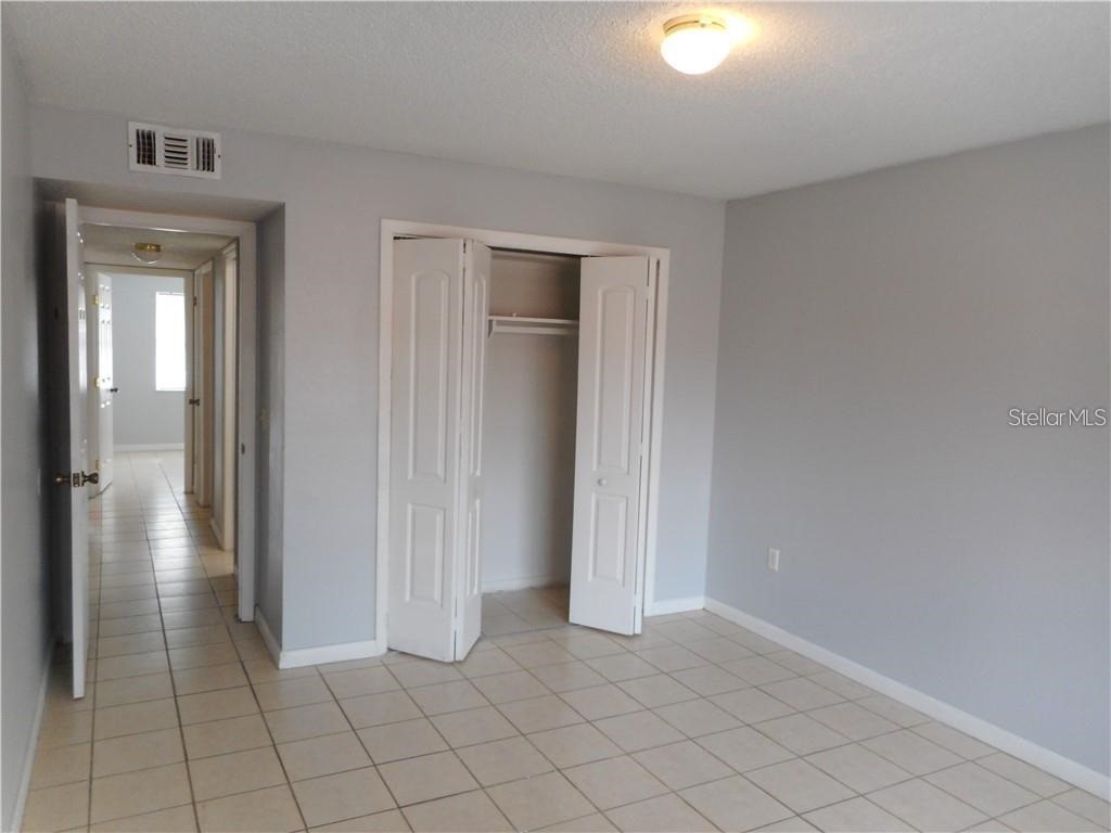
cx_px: 556
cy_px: 416
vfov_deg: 54.9
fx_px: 802
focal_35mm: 25
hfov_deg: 69.4
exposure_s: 1/30
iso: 180
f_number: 3.7
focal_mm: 4.5
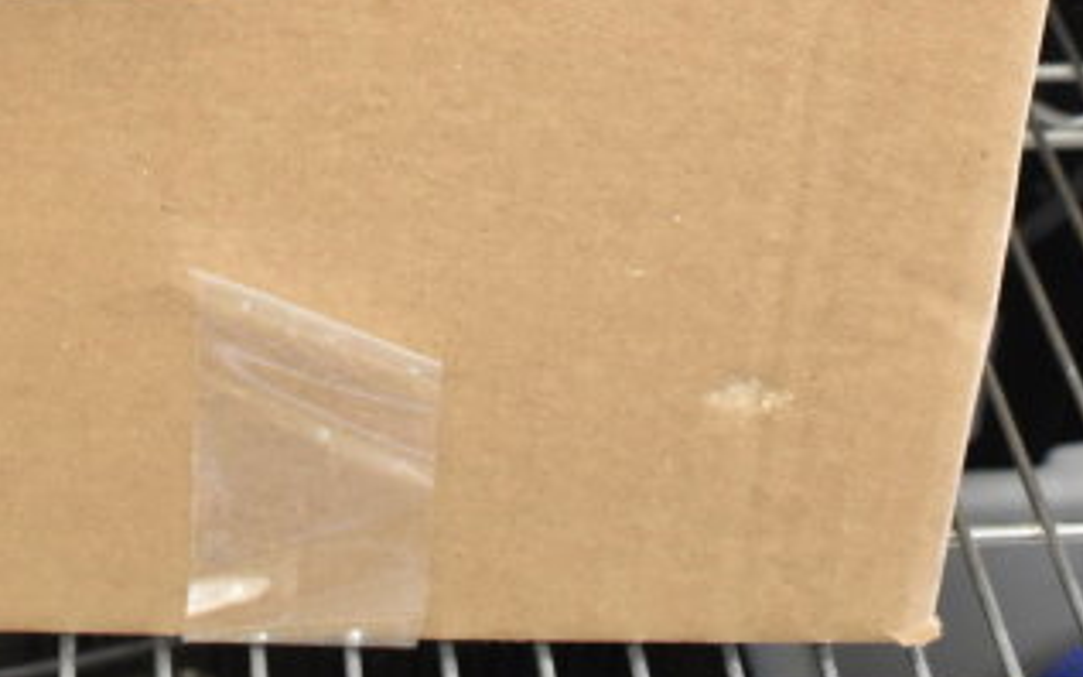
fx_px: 2862
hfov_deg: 21.3
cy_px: -641
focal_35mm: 97
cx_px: 355
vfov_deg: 12.1
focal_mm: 22
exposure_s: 1/30
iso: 1800
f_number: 3.8
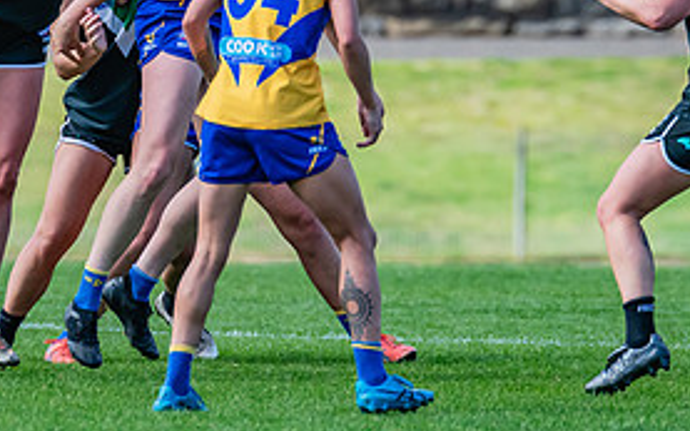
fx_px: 21189
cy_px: -115
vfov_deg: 1.2
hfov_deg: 1.9
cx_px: 243
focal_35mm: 1127
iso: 800
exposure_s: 1/1600
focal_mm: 420
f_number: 6.3
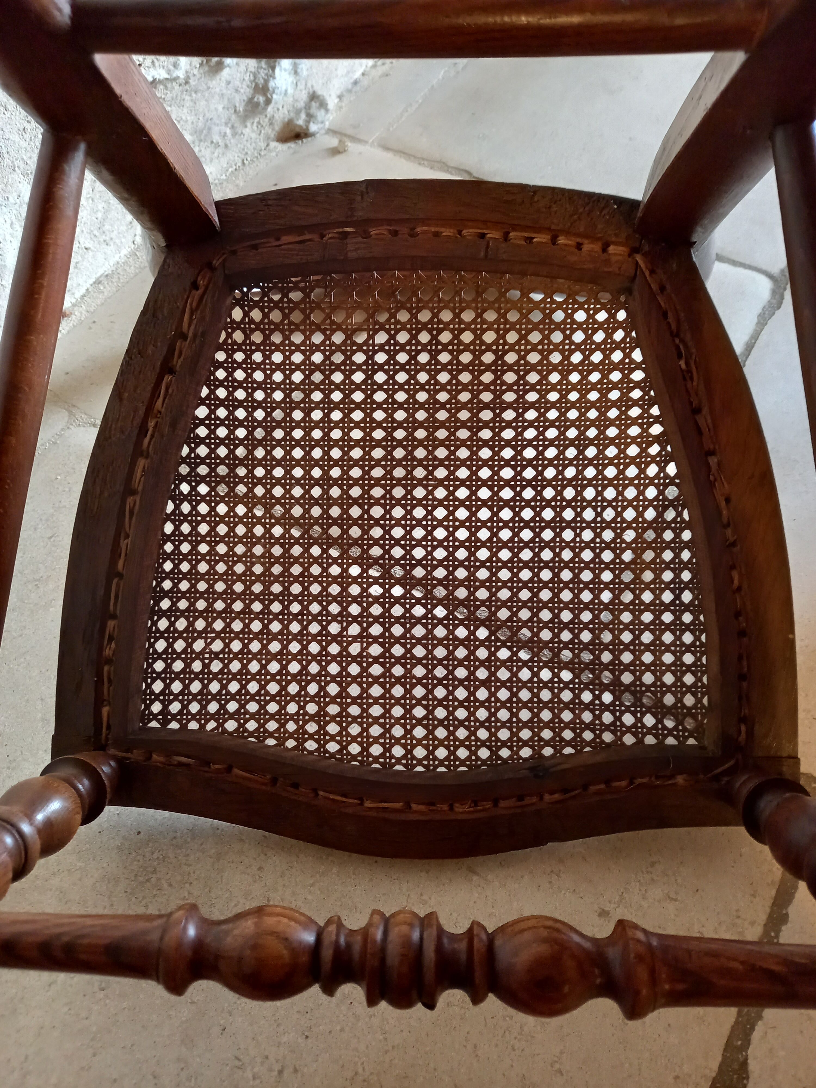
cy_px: 544
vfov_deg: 69.4
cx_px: 408
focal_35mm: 25
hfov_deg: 54.9
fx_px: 786
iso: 400
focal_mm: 4.6
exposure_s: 1/25
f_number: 2
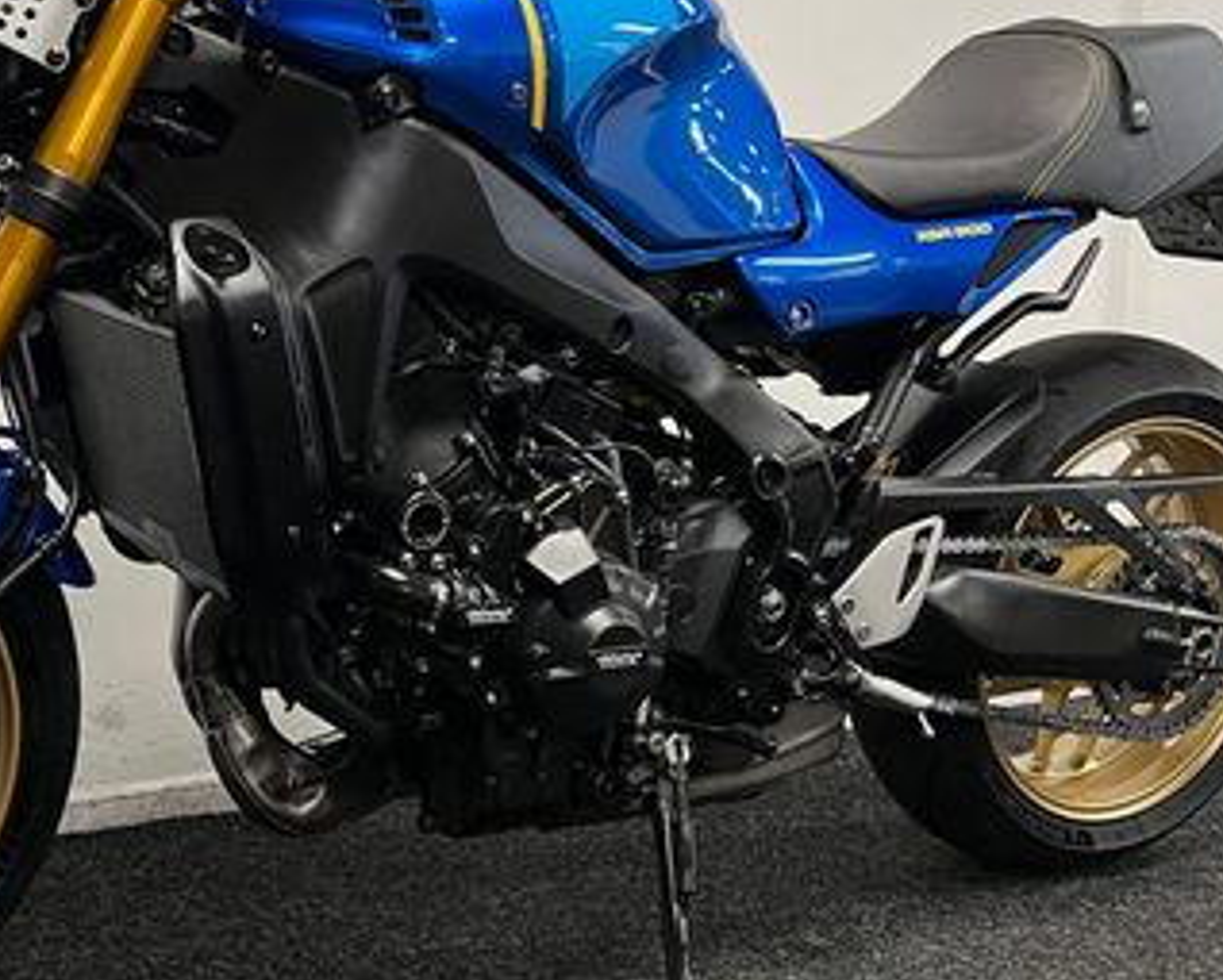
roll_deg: -1.4
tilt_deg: -5.0
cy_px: 373
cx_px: 281
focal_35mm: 51
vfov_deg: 29.6
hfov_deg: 35.7
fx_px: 1848
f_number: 1.6
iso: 125
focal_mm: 5.1
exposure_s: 1/50
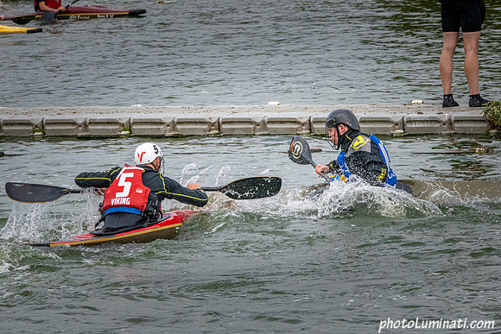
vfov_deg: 4.0
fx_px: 4751
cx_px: 326
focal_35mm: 341
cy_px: 148
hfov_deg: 6.0
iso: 3200
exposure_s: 1/2000
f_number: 10
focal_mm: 220
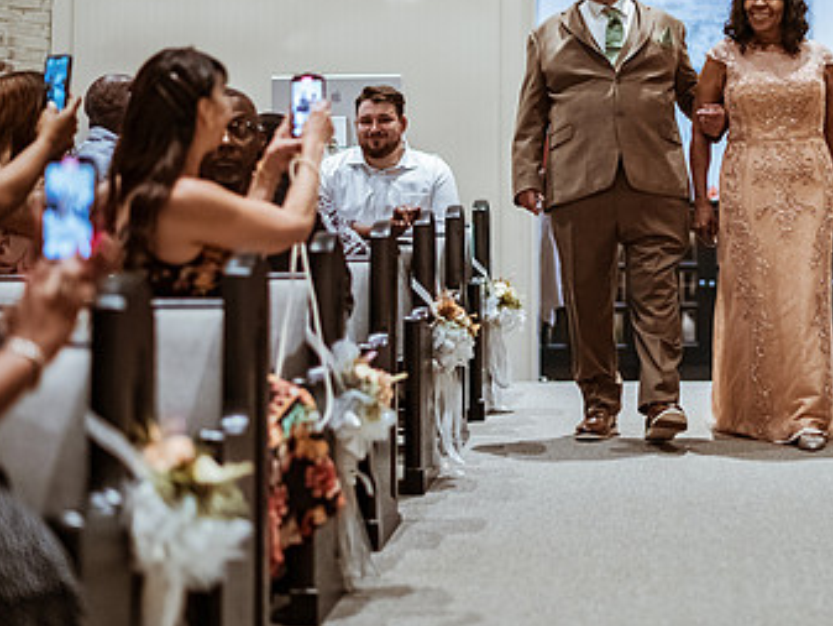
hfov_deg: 20.2
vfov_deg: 15.4
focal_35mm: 96
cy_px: 184
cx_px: 682
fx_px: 2311
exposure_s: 1/640
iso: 2000
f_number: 1.4
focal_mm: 58
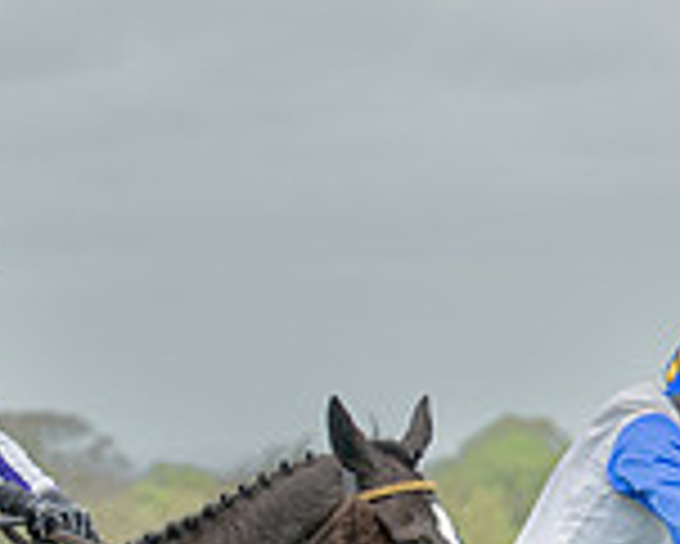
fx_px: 7089
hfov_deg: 5.5
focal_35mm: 352
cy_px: 1143
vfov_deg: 4.3
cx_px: 295
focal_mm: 70
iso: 400
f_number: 2.8
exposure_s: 1/2000
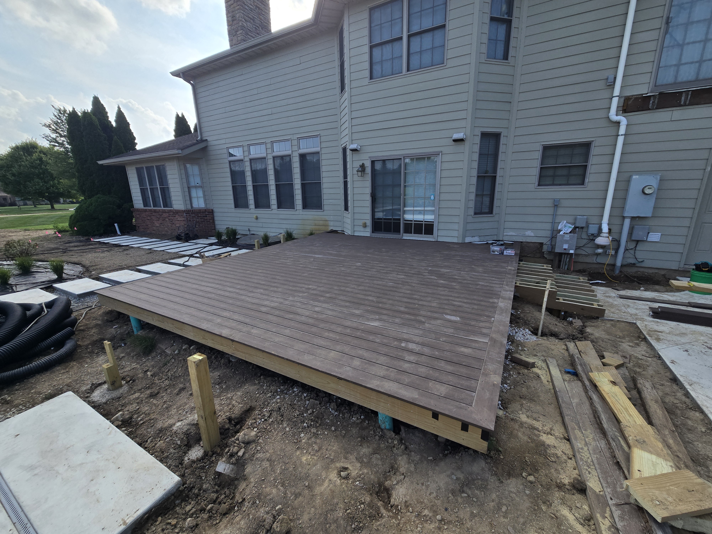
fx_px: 267
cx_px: 356
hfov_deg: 106.2
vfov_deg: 89.9
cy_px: 267
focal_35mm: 13
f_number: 2.2
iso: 50
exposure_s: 1/1005
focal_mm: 2.2
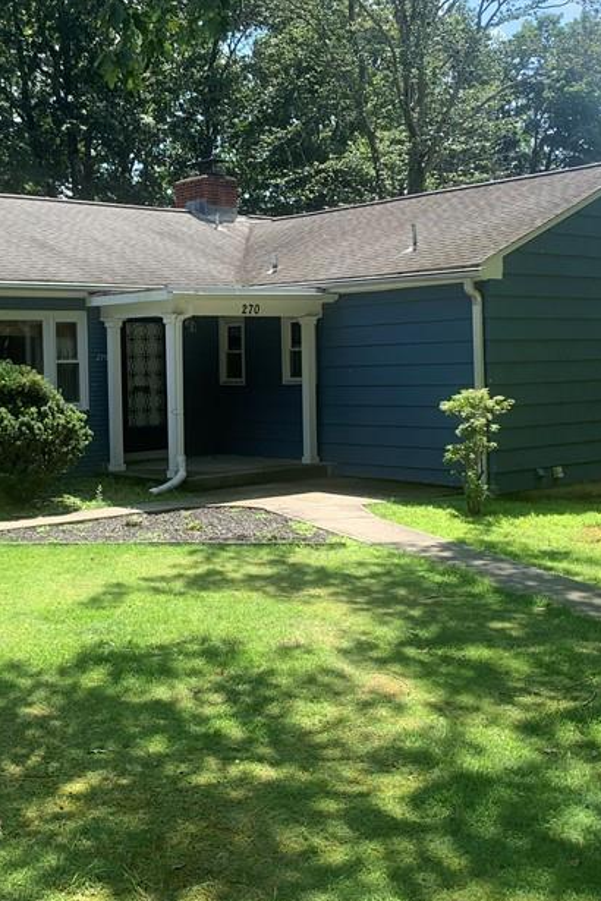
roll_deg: +1.0
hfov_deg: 29.6
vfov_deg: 43.5
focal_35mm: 45
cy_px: 396
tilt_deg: -1.7
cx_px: 185
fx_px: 1127
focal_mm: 4.25
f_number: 1.8
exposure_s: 1/727
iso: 25
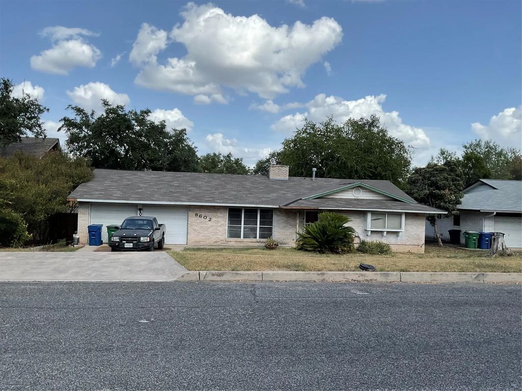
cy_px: 196
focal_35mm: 29
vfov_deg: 48.2
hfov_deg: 61.7
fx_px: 437
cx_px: 261
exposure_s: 1/1786
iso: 16
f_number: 1.8
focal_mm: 3
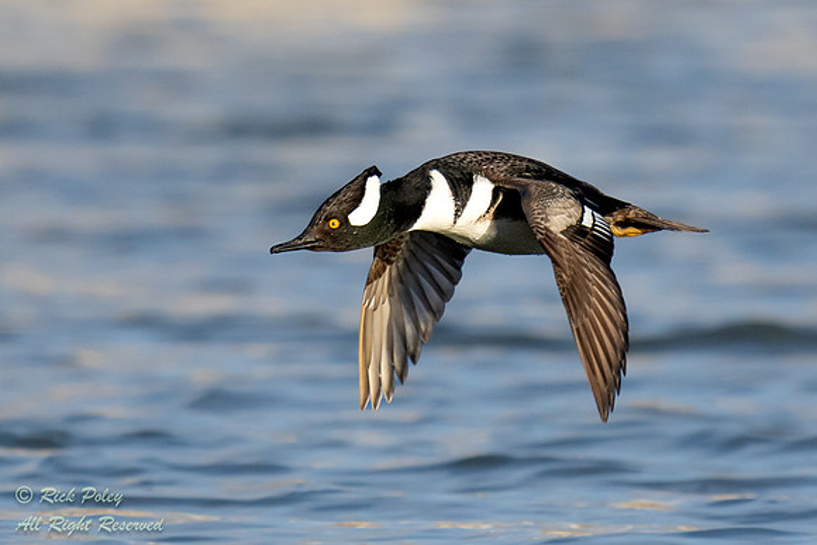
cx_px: 449
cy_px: 190
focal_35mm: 1097
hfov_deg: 1.9
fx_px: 24902
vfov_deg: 1.3
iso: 1600
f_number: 7.1
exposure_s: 1/4000
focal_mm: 524
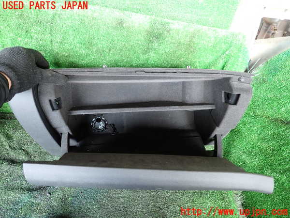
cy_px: 109
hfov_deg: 69.4
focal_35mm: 25
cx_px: 145
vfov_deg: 54.9
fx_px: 209
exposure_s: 1/40
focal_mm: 4.5
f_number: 2
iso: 200
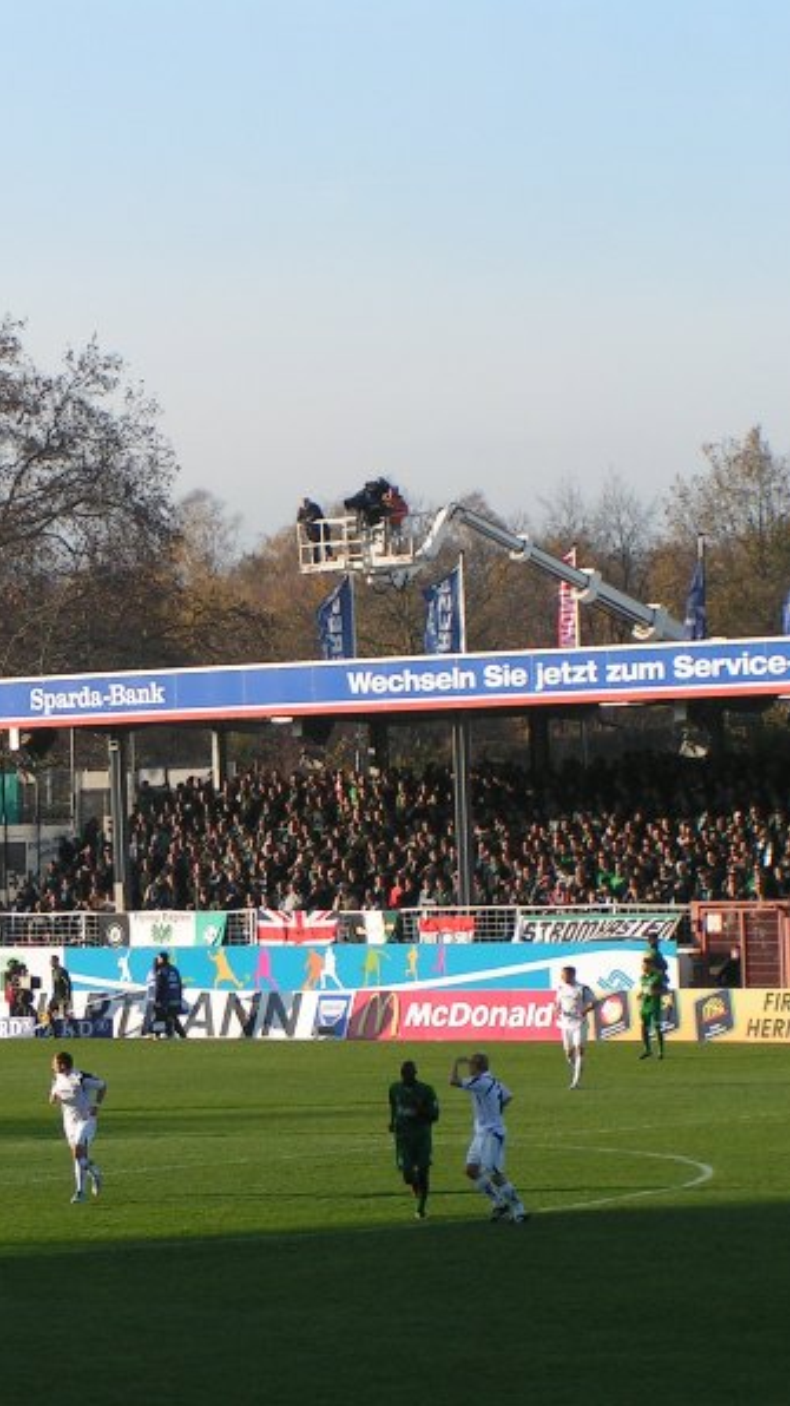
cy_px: 703
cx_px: -118
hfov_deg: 7.6
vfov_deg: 13.6
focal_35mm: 158
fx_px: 5887
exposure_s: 1/250
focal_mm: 16.6
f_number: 5.6
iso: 50
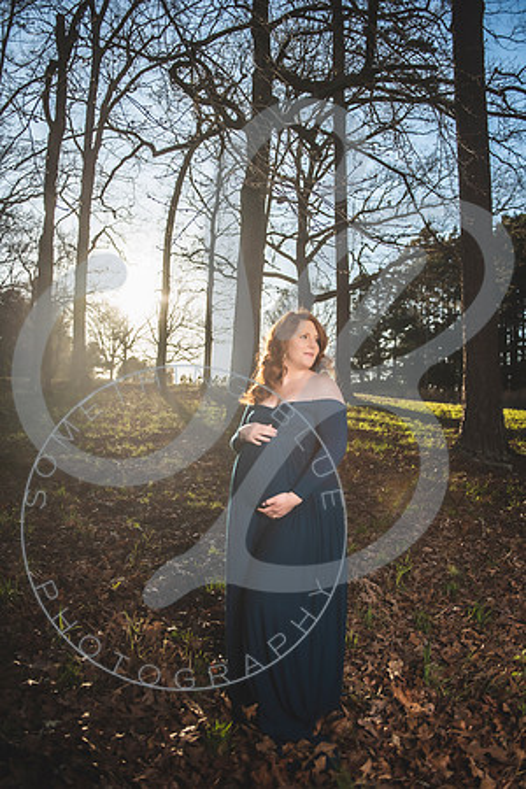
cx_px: 263
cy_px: 394
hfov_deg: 46.4
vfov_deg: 65.5
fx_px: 614
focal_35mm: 28
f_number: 2.8
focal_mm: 28
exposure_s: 1/2000
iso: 100
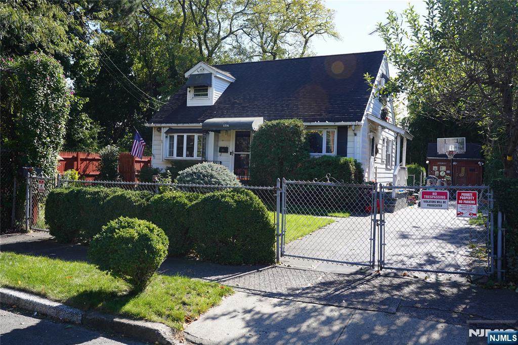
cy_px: 172
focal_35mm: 30
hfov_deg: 61.9
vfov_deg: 43.6
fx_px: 432
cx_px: 259
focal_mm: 20
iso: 100
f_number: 5
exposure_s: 1/200
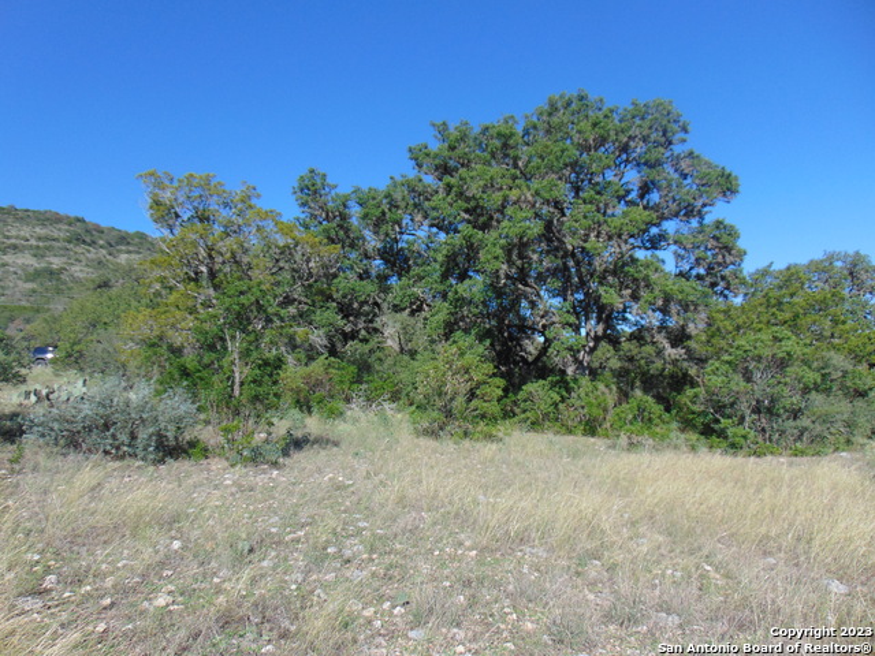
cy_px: 328
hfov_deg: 69.4
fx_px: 632
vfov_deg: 54.9
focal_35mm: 25
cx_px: 438
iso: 80
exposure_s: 1/1000
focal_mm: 4.5
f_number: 3
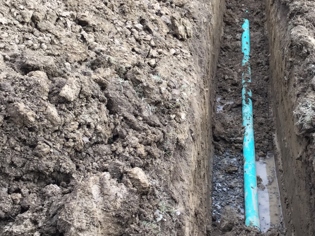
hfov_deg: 29.6
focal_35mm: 65
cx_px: 210
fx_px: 592
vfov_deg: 22.6
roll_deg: -0.1
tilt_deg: -29.1
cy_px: 95
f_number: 2.4
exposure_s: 1/60
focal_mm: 3.3
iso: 25
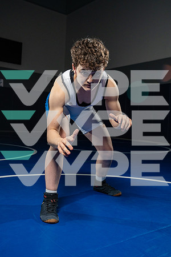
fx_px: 278
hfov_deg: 34.2
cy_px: 128
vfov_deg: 49.6
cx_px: 86
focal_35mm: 39
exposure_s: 1/125
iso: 800
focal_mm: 39
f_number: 4.5
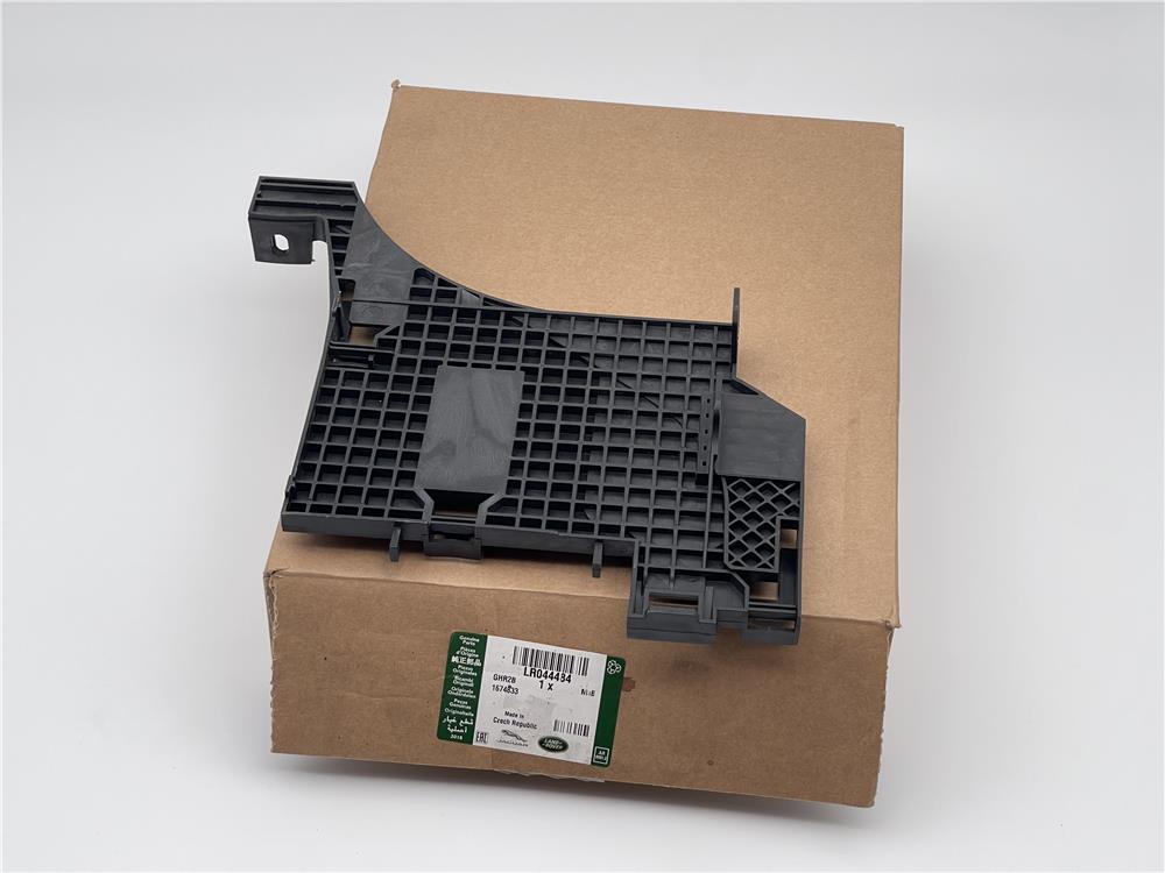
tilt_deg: -46.0
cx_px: 582
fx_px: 2154
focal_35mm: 64
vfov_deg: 22.9
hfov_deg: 30.3
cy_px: 436
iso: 64
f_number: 2.2
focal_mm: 7.5
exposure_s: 1/122
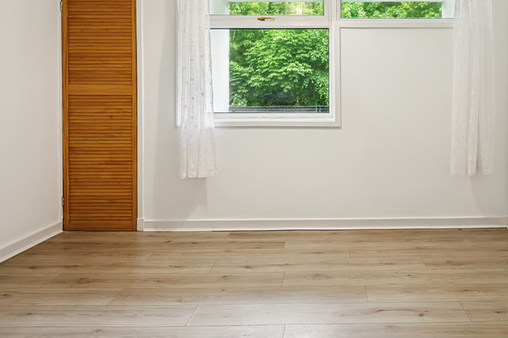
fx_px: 395
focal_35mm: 28
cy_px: 103
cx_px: 333
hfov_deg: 64.1
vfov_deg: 45.4
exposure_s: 1/60
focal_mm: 16.5
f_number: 5.6
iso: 800
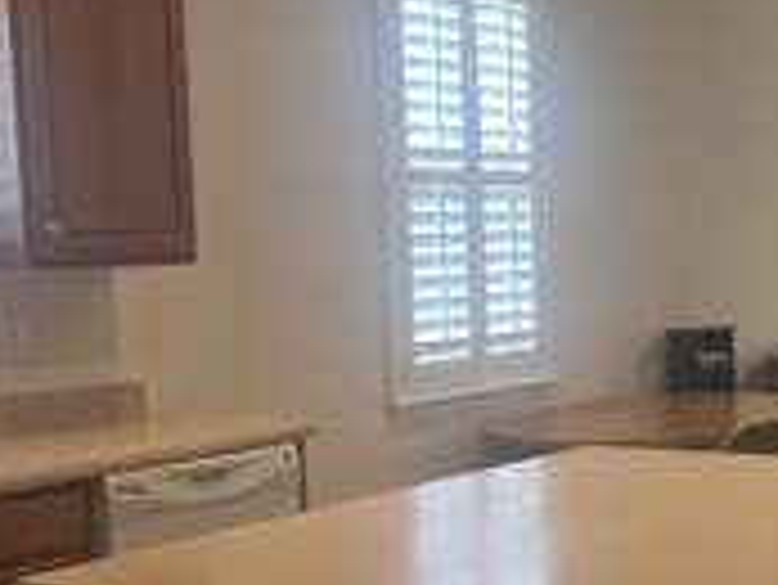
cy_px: 389
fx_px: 1619
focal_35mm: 72
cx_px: 881
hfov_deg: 24.9
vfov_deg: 20.4
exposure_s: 1/120
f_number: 1.5
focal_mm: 5.7
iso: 125
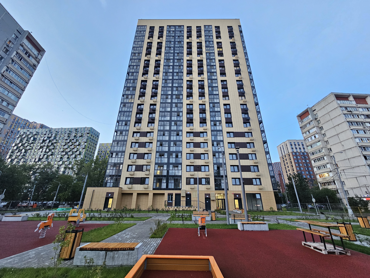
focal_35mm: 13
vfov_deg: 89.9
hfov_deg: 106.2
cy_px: 139
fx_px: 139
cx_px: 185
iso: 400
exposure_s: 1/50
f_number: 2.2
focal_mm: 2.2
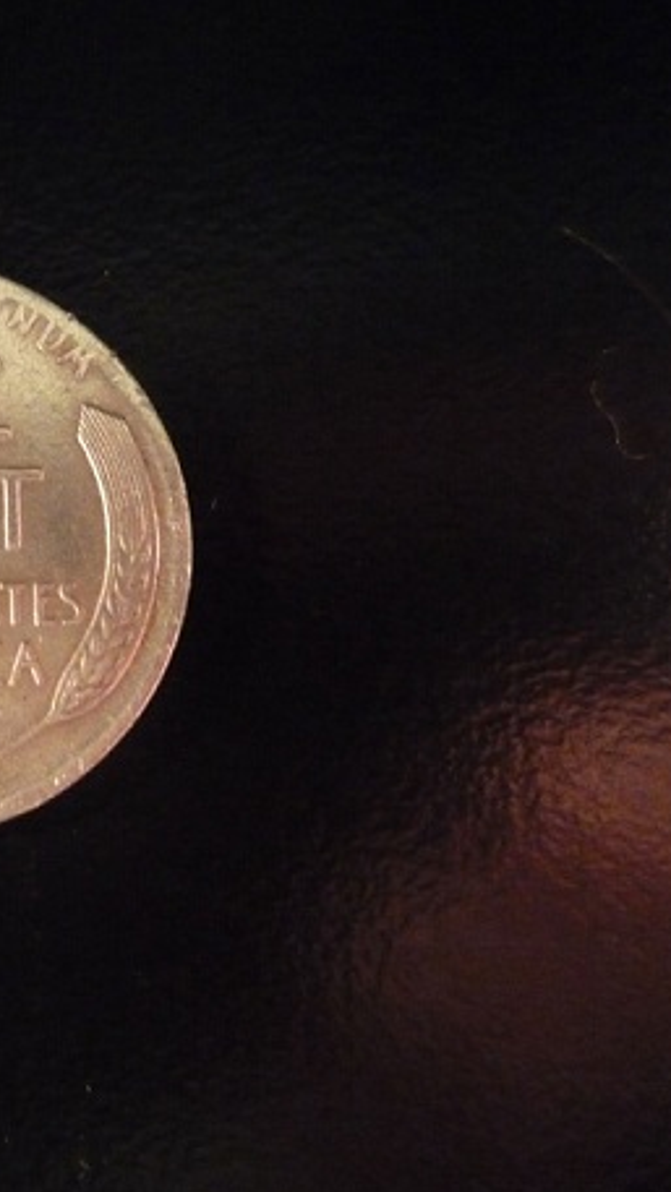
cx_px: -74
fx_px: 1392
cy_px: 597
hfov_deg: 25.1
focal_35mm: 44
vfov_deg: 46.4
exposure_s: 1/13
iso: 800
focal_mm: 5.2
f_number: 3.3
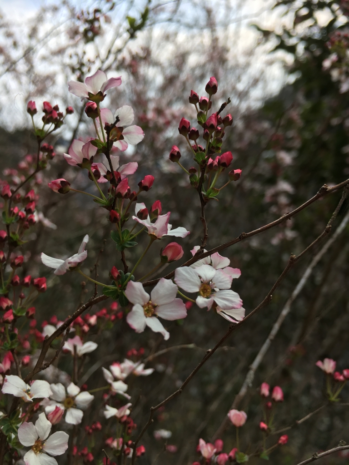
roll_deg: +3.2
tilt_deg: -6.5
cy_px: 232
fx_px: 390
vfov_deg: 61.7
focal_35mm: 29
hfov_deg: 48.2
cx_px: 174
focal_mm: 4.15
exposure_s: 1/810
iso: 25
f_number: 2.2
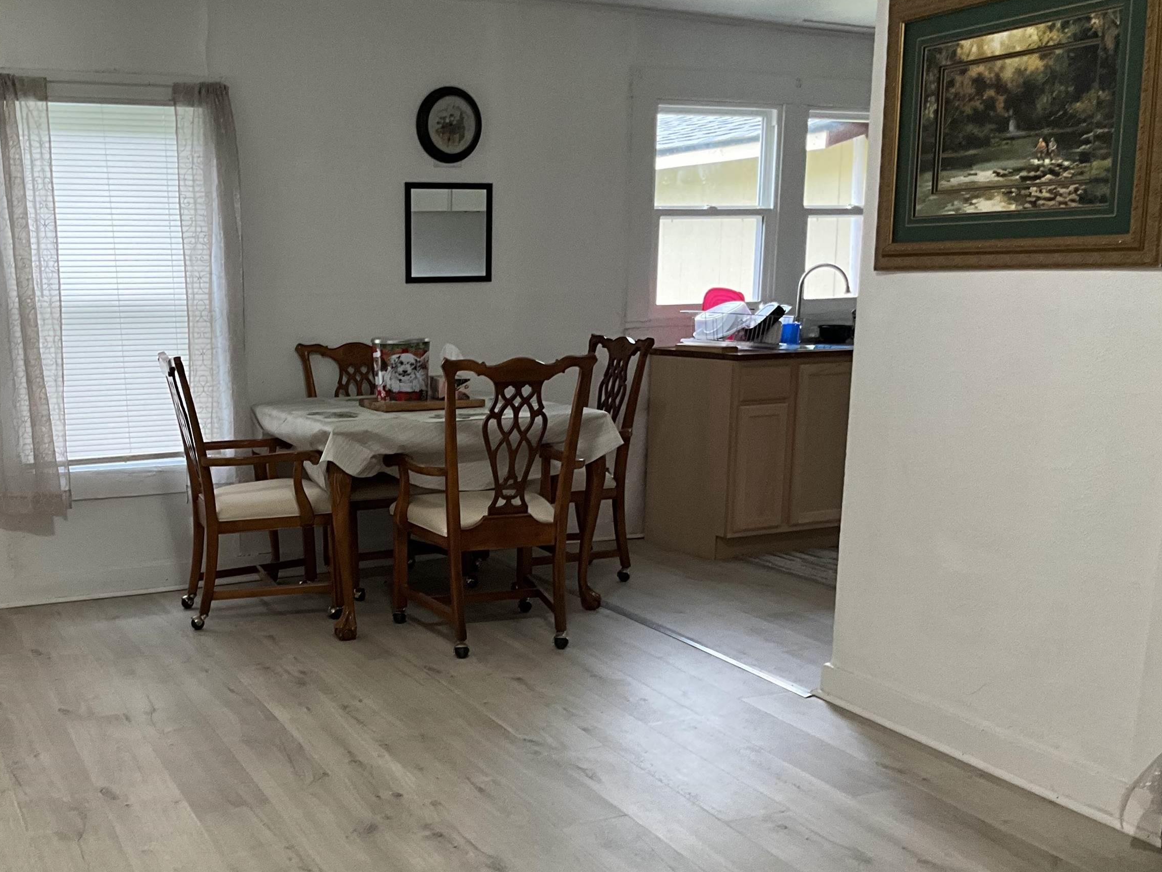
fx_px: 1309
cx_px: 393
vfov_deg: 36.4
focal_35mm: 39
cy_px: 581
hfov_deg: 47.1
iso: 160
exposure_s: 1/60
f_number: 1.8
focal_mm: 3
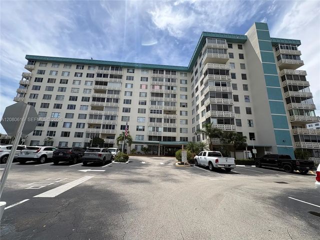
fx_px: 129
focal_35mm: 14
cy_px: 120
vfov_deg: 85.7
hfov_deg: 102.1
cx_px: 160
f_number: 2.2
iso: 50
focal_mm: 2.22
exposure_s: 1/1832
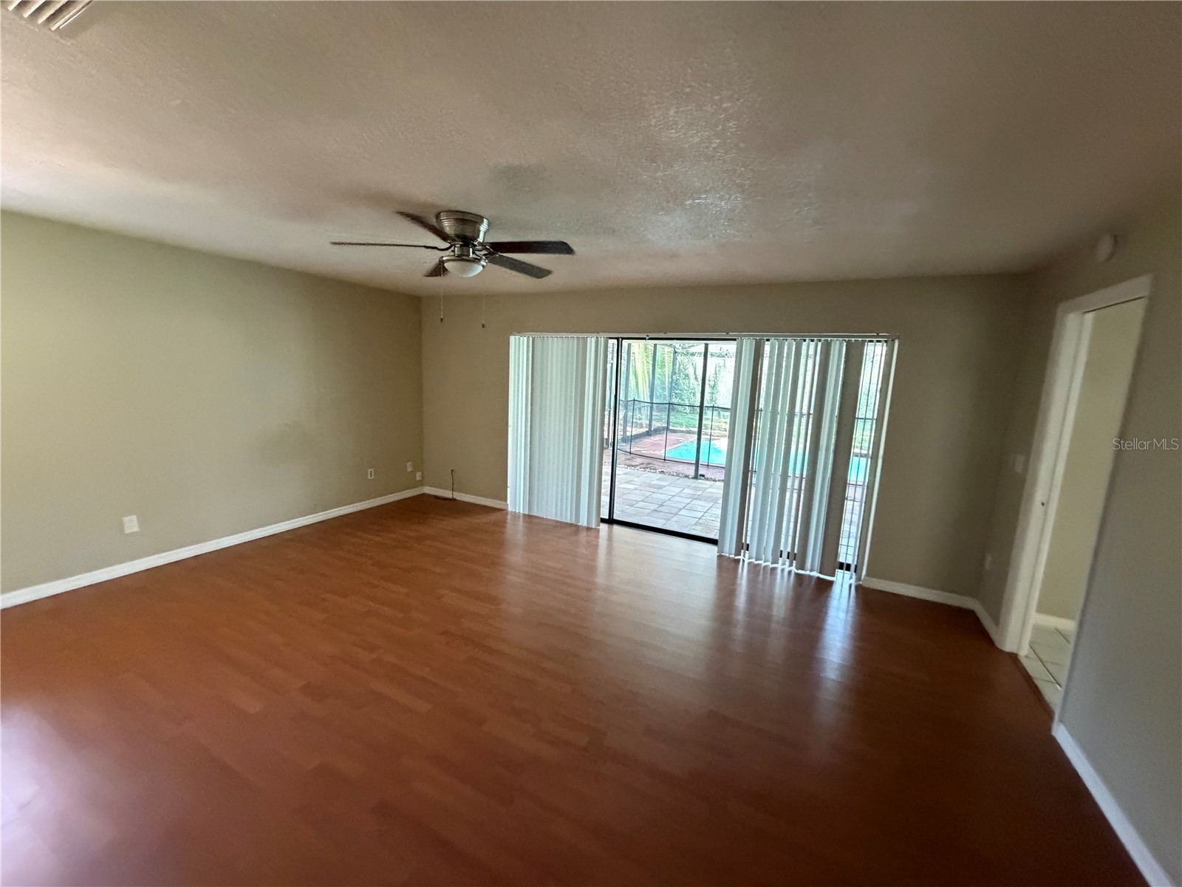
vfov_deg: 85.7
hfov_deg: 102.1
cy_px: 444
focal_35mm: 14
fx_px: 478
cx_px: 591
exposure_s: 1/60
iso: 1000
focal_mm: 2.22
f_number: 2.2
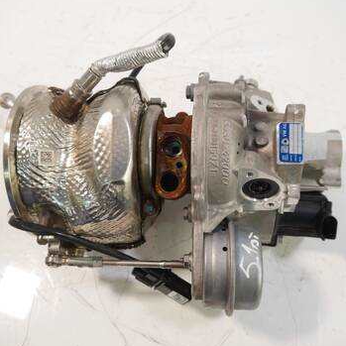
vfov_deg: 48.5
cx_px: 173
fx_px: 384
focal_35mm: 34
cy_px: 173
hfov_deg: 48.5
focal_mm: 14
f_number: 3.5
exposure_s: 1/60
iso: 500
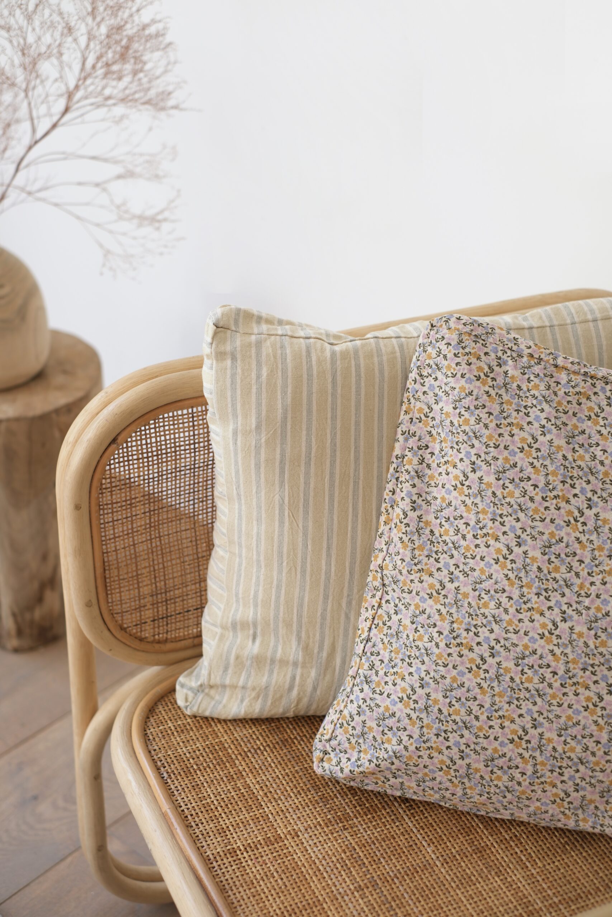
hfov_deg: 23.0
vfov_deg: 33.9
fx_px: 1504
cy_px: 458
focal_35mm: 59
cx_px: 306
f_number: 4
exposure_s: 1/52
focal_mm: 39.3
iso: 250
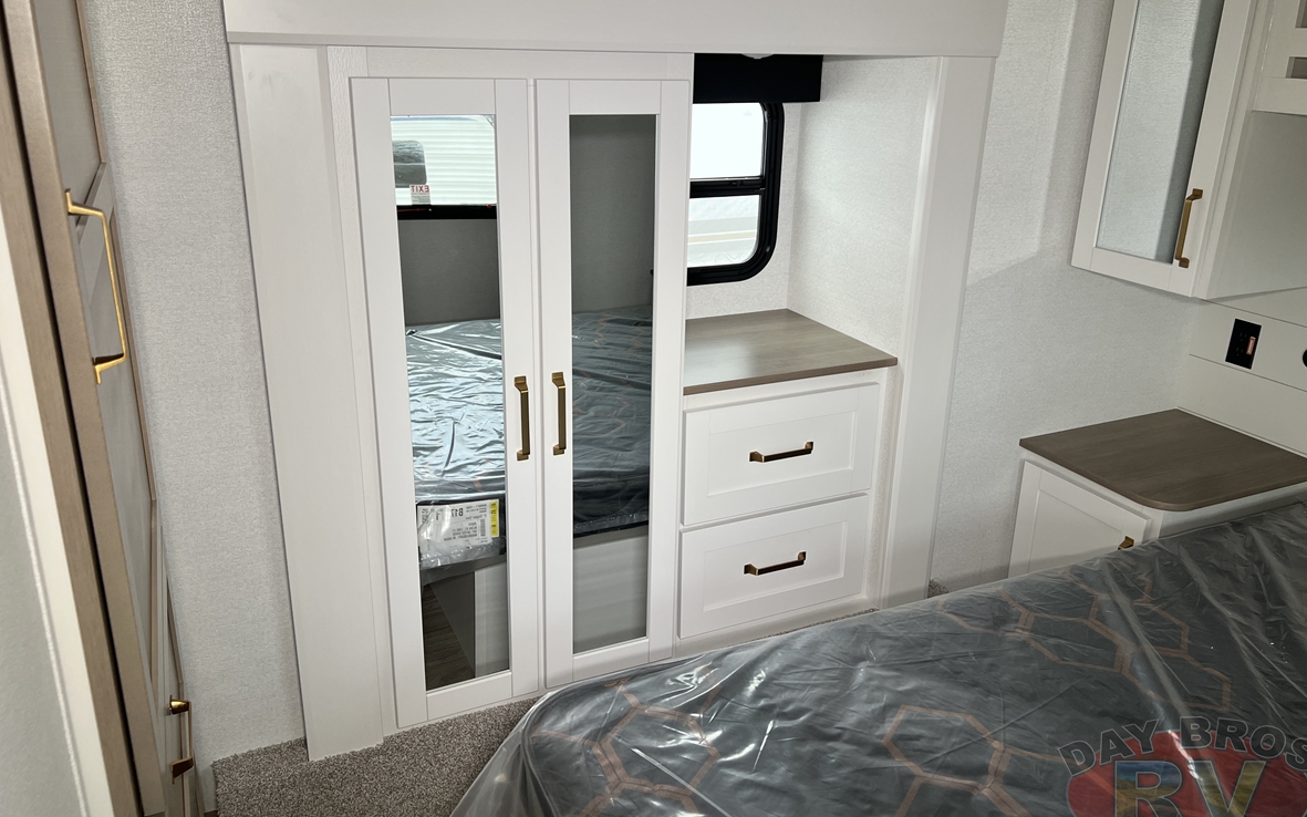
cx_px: 663
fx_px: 997
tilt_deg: -20.3
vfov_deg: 44.5
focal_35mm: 28
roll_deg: -3.8
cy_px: 378
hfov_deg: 66.5
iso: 64
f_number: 1.5
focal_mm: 5.7
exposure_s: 1/121
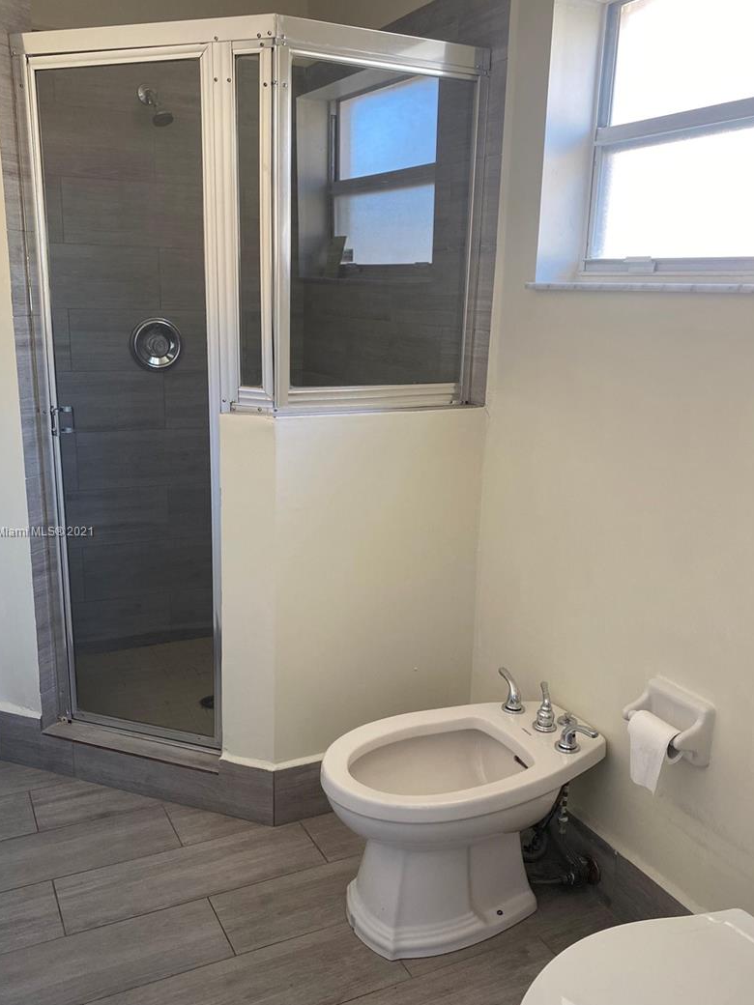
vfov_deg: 59.9
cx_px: 352
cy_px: 532
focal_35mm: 30
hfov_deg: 46.8
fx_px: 871
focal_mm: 4.25
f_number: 1.8
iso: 100
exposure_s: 1/121
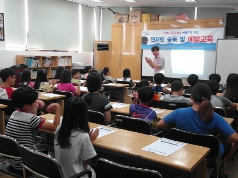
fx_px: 247
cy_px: 88
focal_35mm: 36
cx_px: 120
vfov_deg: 39.6
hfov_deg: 51.4
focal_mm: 6.5
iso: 200
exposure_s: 1/30
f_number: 3.5
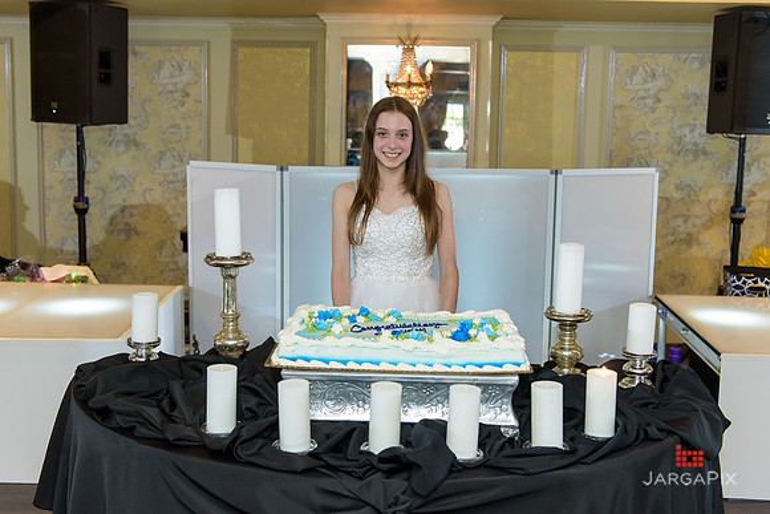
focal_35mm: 43
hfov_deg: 45.4
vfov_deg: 31.2
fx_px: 921
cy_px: 252
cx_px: 385
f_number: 3.2
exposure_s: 1/125
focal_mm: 40
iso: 1600
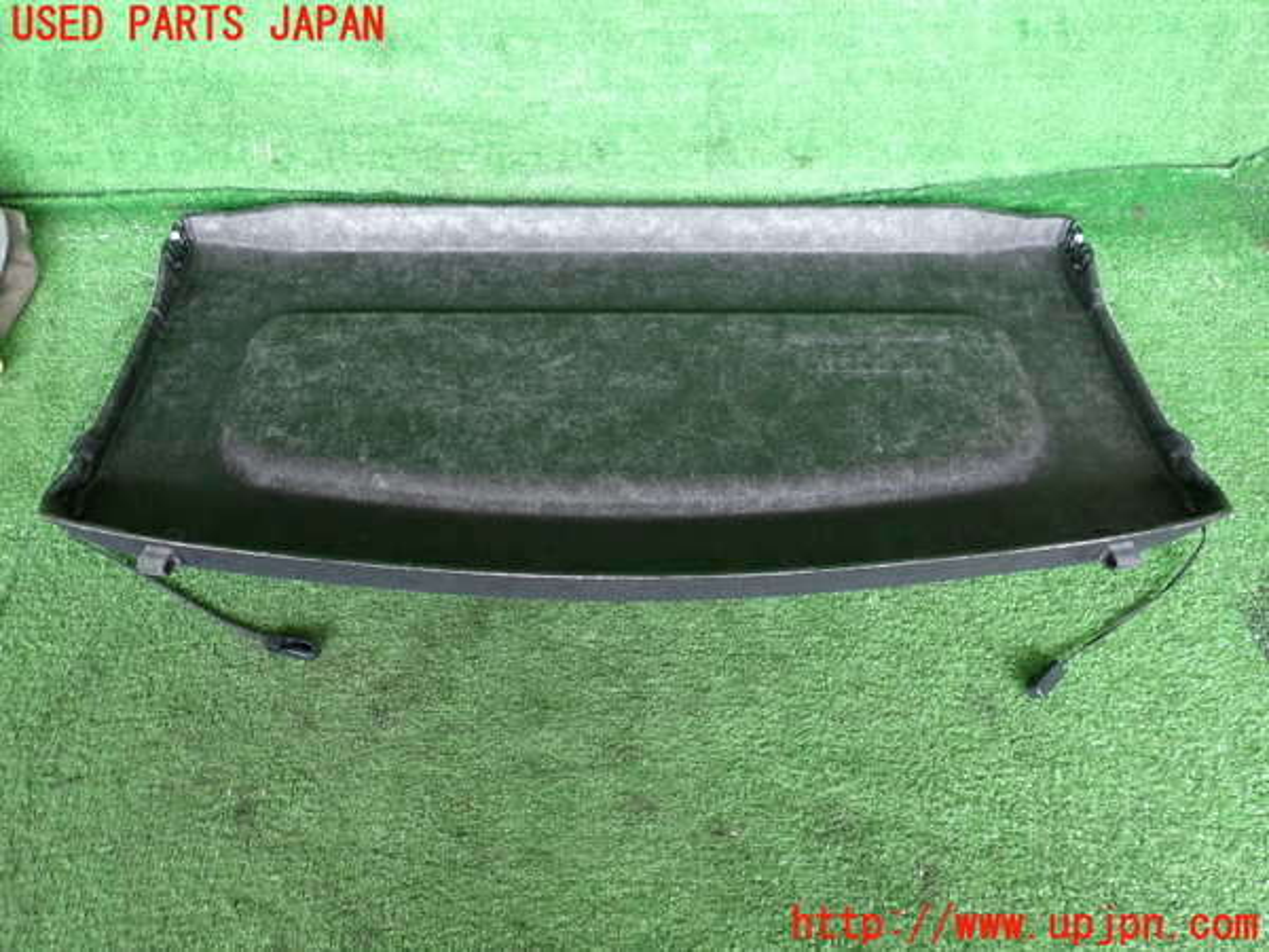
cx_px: 634
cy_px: 476
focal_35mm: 30
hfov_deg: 60.0
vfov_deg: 46.8
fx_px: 1100
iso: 200
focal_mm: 5.4
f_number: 2.3
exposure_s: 1/50
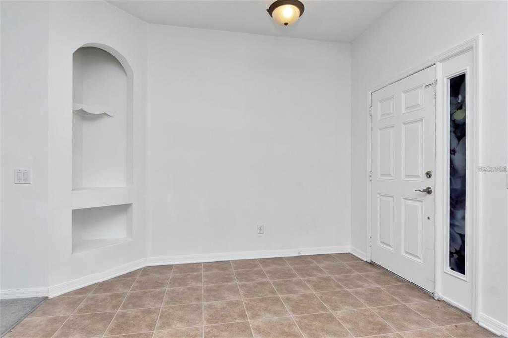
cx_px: 254
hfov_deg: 85.4
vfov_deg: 63.2
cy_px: 169
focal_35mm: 20
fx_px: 275
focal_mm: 13
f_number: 8
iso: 500
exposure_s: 1/200
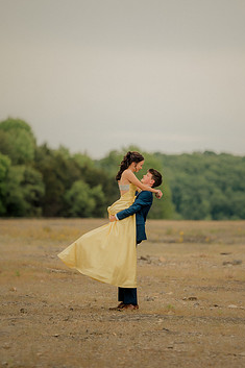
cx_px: 148
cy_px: 152
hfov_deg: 5.4
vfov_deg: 8.1
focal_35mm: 255
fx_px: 2605
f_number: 2.8
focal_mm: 200
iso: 160
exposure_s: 1/320
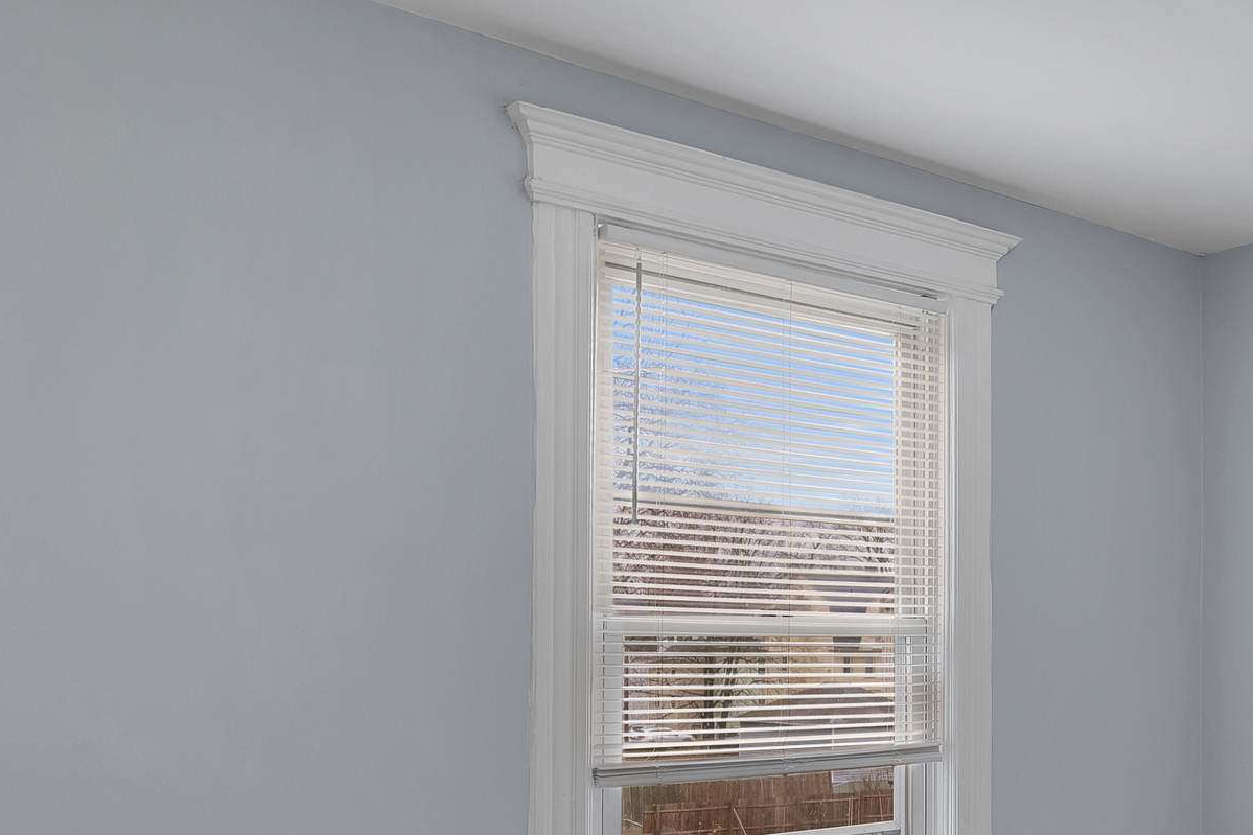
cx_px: 1190
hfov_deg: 42.4
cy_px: 635
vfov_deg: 32.0
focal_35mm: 41
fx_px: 1427
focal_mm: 16
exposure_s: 1/50
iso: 400
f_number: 8
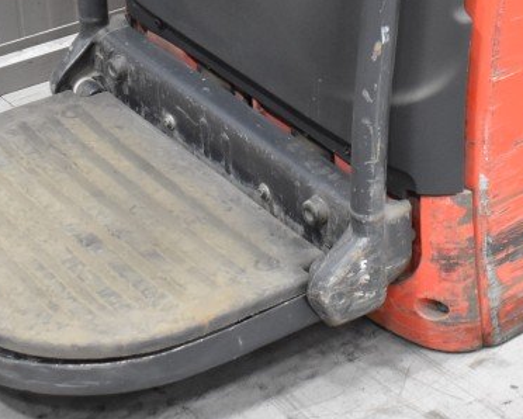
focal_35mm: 109
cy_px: -75
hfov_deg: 17.4
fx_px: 1688
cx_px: 467
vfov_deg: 13.8
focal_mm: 24
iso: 1600
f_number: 5
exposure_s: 1/25
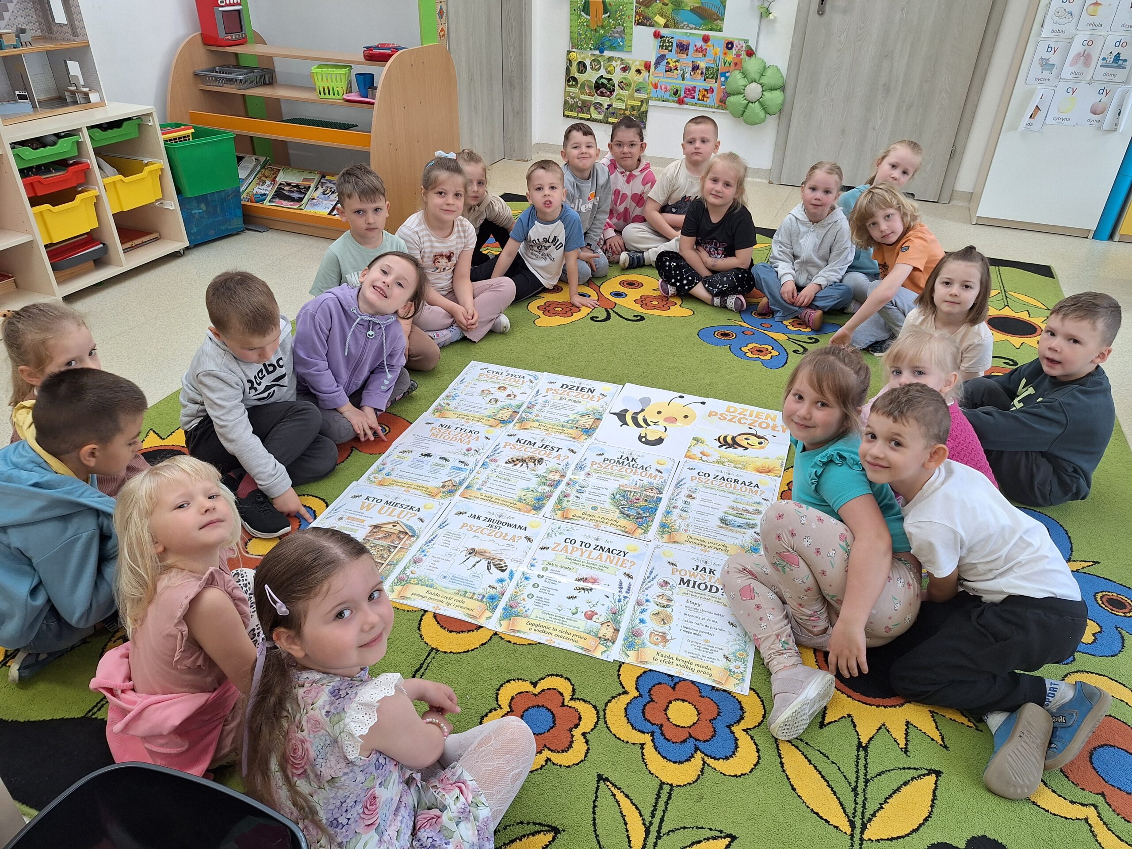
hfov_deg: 73.9
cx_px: 566
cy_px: 424
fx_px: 752
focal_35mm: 23
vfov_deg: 58.9
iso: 50
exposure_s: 1/50
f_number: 1.8
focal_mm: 5.54
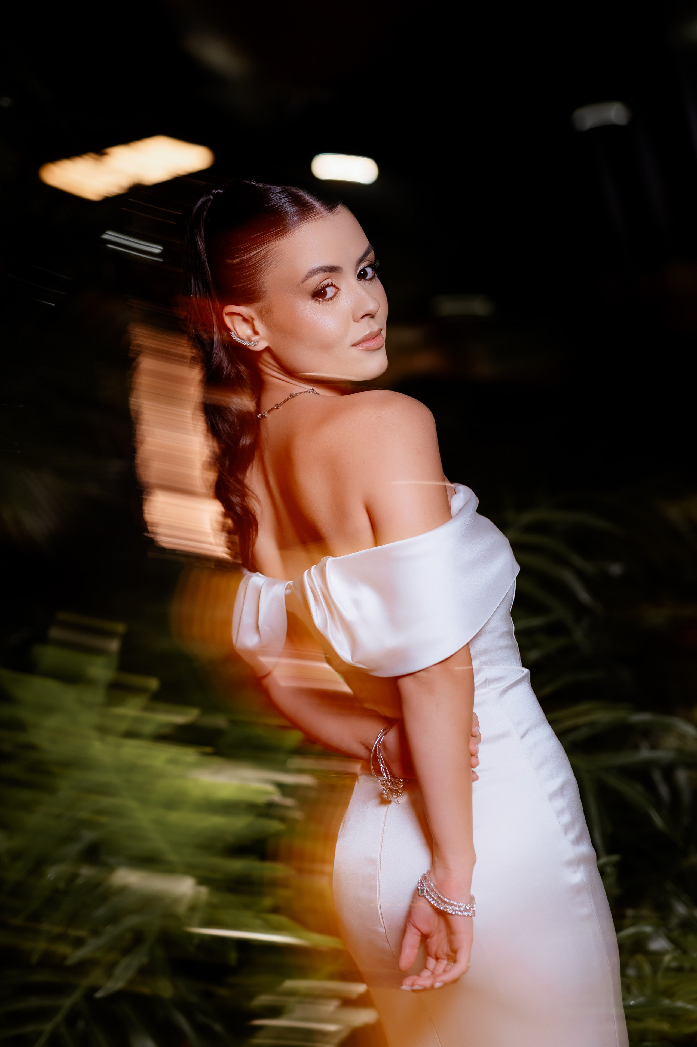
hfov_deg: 27.0
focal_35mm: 50
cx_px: 348
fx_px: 1454
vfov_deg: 39.6
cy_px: 524
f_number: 2
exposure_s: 1/15
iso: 125
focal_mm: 50
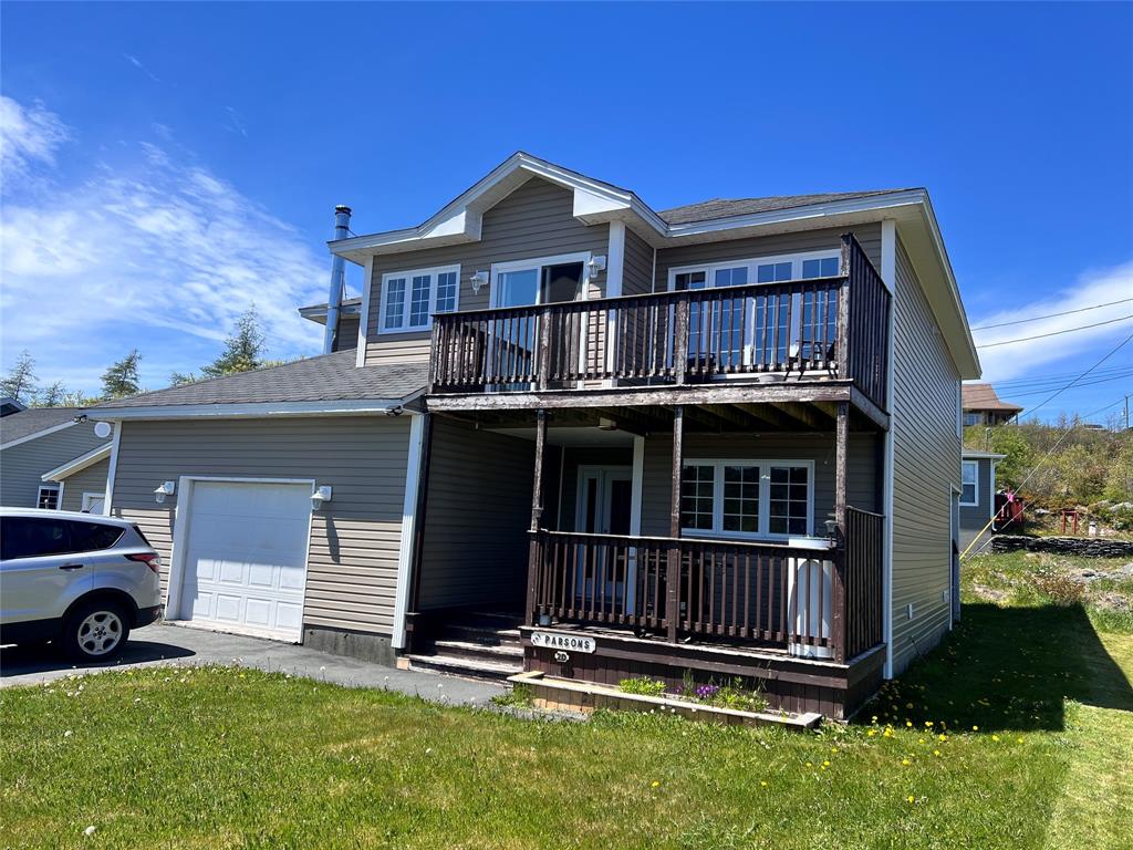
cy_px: 425
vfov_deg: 53.1
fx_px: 851
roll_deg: -2.5
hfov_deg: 67.3
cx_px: 566
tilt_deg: +7.3
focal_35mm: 26
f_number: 1.5
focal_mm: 5.7
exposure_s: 1/2915
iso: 50
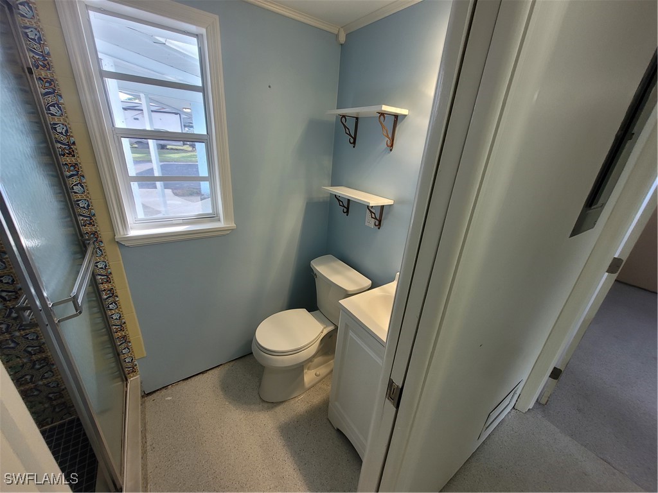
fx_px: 247
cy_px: 246
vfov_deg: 89.9
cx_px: 329
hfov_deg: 106.2
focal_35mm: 13
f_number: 2.2
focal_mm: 1.74
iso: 64
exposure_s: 1/60
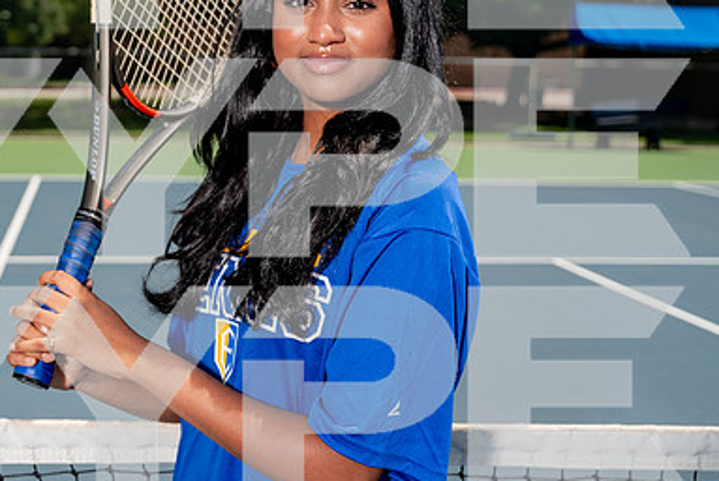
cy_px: 159
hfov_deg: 36.9
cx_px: 212
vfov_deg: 25.4
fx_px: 1059
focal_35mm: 53
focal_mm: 35
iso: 100
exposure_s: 1/1600
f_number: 4
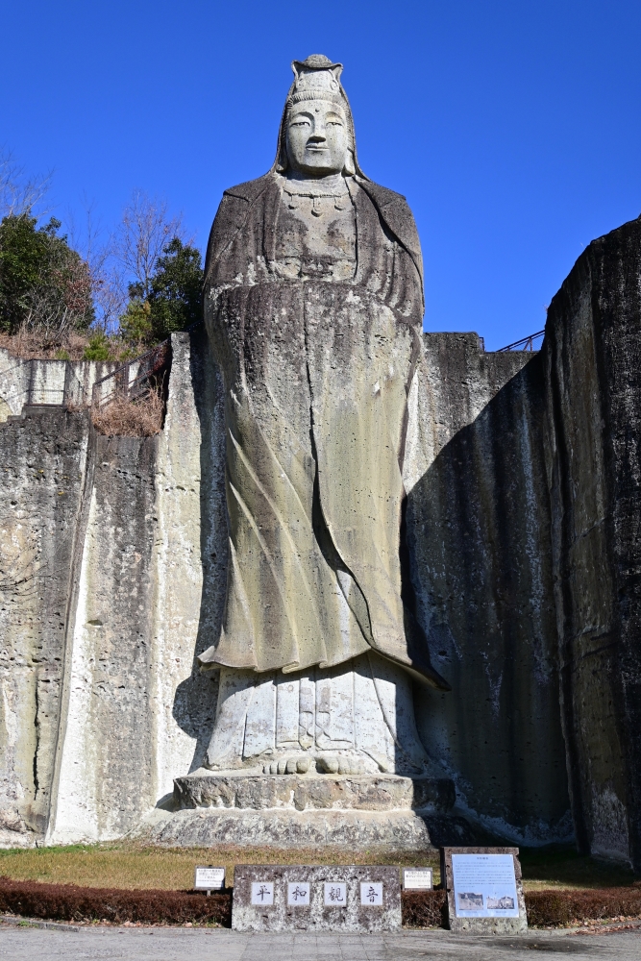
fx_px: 1101
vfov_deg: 47.1
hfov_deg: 32.5
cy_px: 480
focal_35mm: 41
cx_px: 320
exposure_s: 1/1250
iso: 160
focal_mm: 27.5
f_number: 4.5
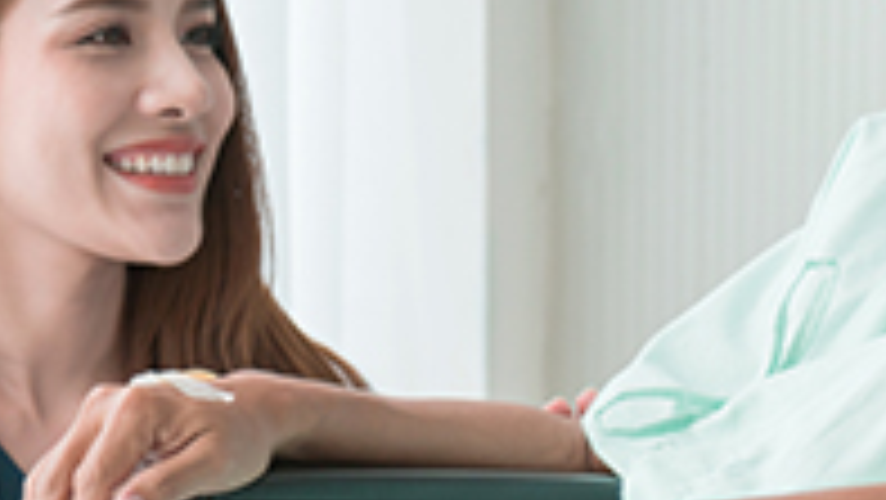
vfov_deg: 5.1
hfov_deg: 9.0
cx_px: 769
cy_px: 450
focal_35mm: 239
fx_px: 5617
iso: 250
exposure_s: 1/320
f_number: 4
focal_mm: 75
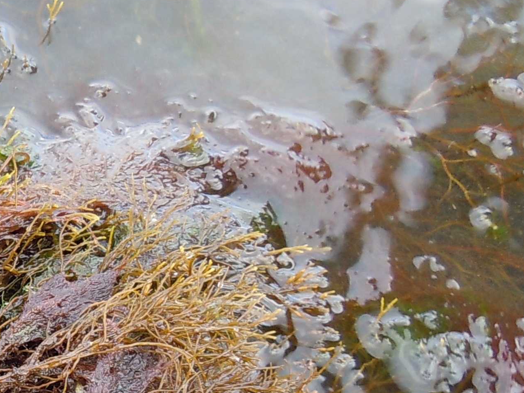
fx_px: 1544
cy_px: 418
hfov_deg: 17.8
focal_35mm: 102
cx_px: -183
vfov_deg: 14.2
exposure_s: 1/80
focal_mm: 5.4
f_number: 3.5
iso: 100
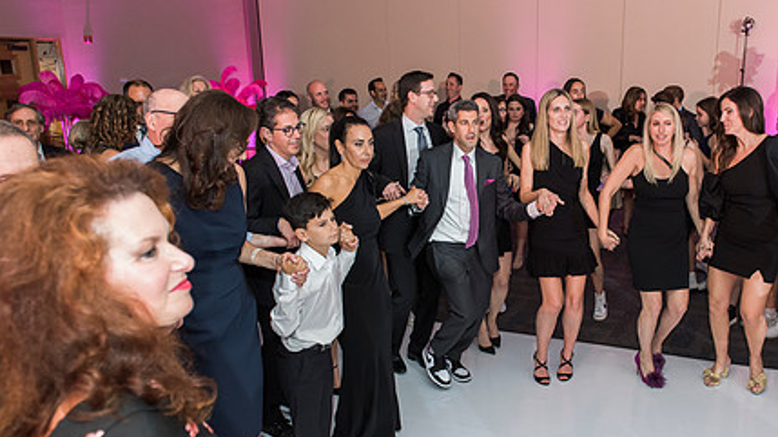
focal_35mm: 34
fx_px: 701
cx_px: 464
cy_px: 258
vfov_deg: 34.5
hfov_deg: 57.6
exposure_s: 1/100
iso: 1000
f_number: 4
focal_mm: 24
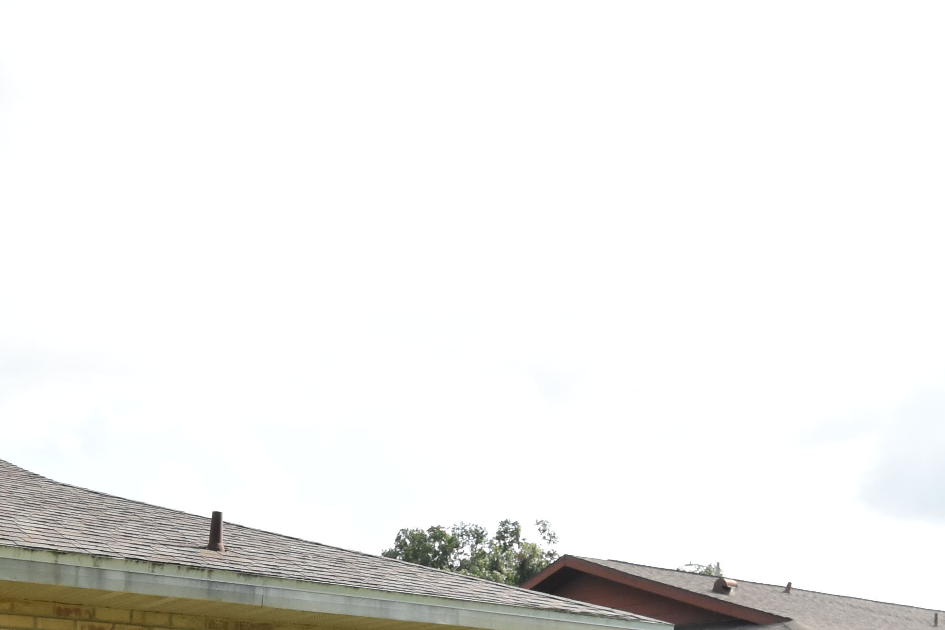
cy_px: 707
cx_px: 455
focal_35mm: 45
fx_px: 1181
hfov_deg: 43.6
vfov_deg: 27.2
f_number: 3.5
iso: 800
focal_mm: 10
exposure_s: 1/4000
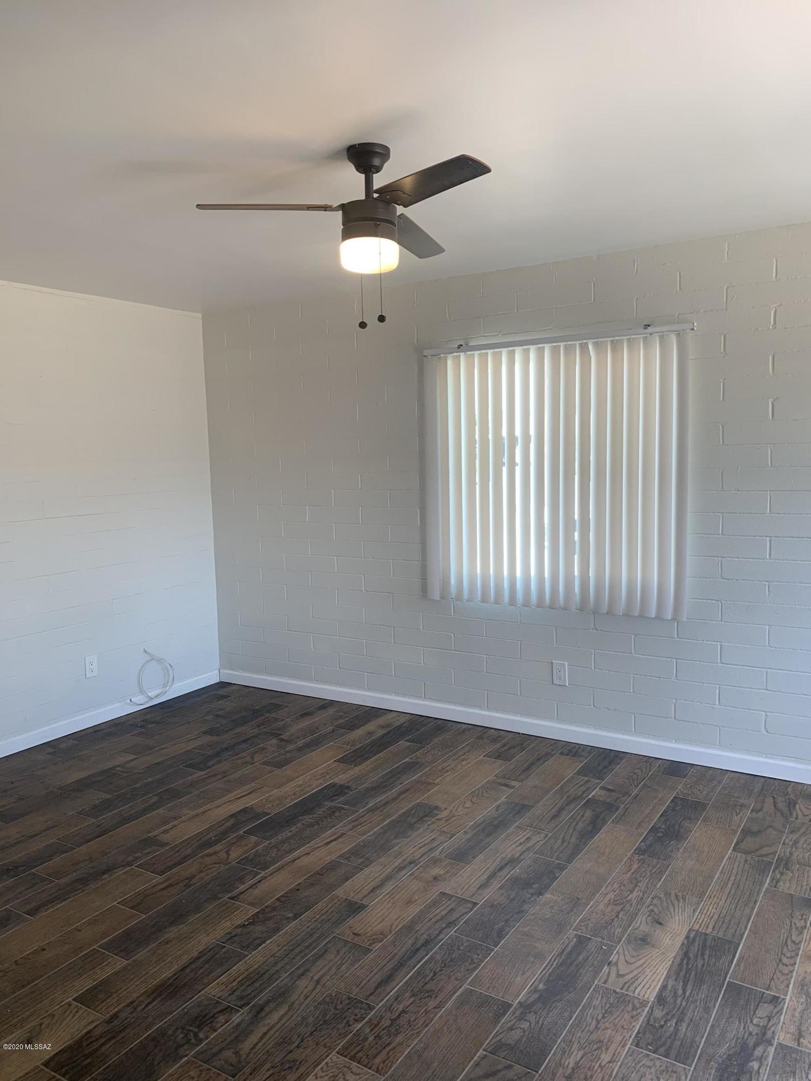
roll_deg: +1.3
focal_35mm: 26
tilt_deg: -6.9
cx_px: 406
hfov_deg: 53.1
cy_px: 540
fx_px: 812
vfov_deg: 67.3
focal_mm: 4.25
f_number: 1.8
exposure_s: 1/120
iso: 50
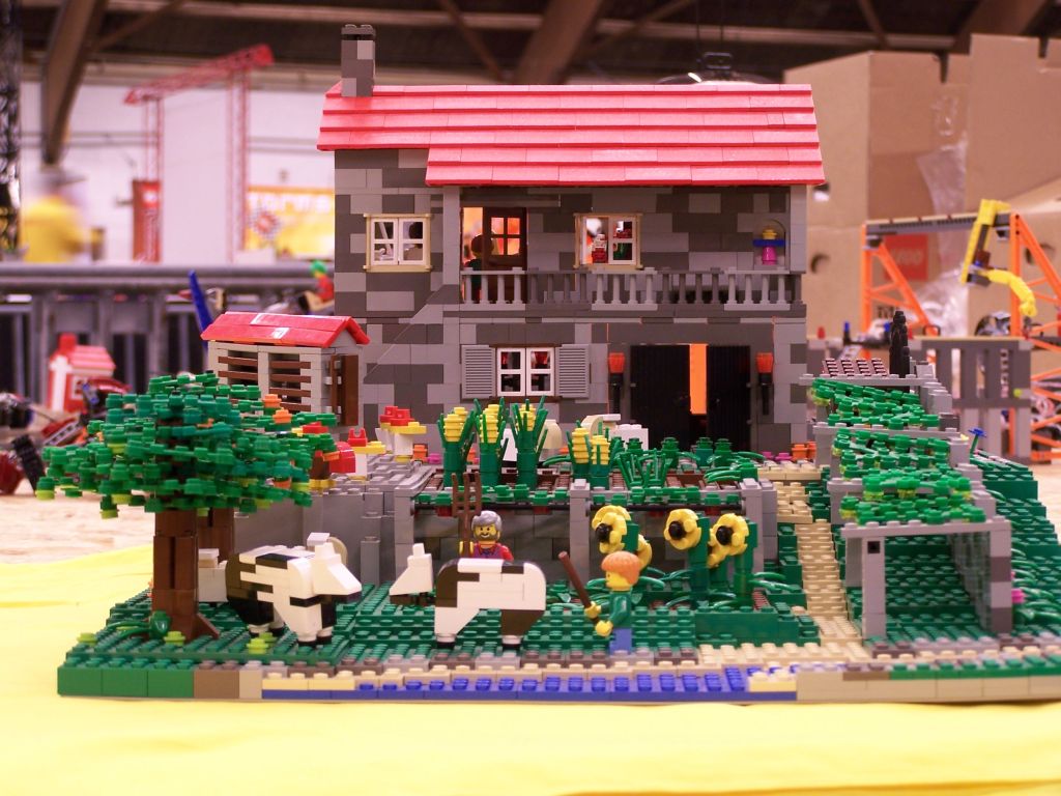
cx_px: 530
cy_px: 398
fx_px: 2881
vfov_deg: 15.7
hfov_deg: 20.9
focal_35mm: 94
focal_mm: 15.6
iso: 80
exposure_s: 1/2
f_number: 3.2
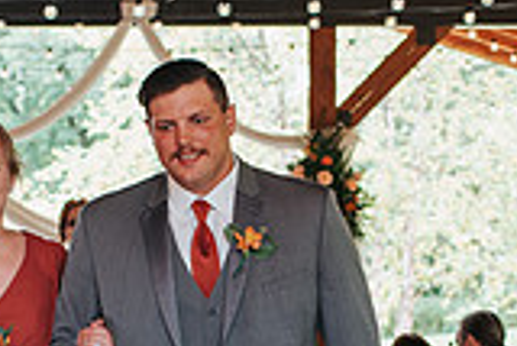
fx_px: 2372
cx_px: 204
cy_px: 453
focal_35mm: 165
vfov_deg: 8.2
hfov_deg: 12.4
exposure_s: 1/125
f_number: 3.2
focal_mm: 35
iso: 220
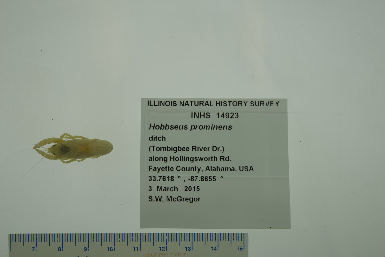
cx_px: 192
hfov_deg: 33.4
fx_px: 642
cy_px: 128
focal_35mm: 60
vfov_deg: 22.6
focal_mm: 60
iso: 50
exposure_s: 1/100
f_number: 9
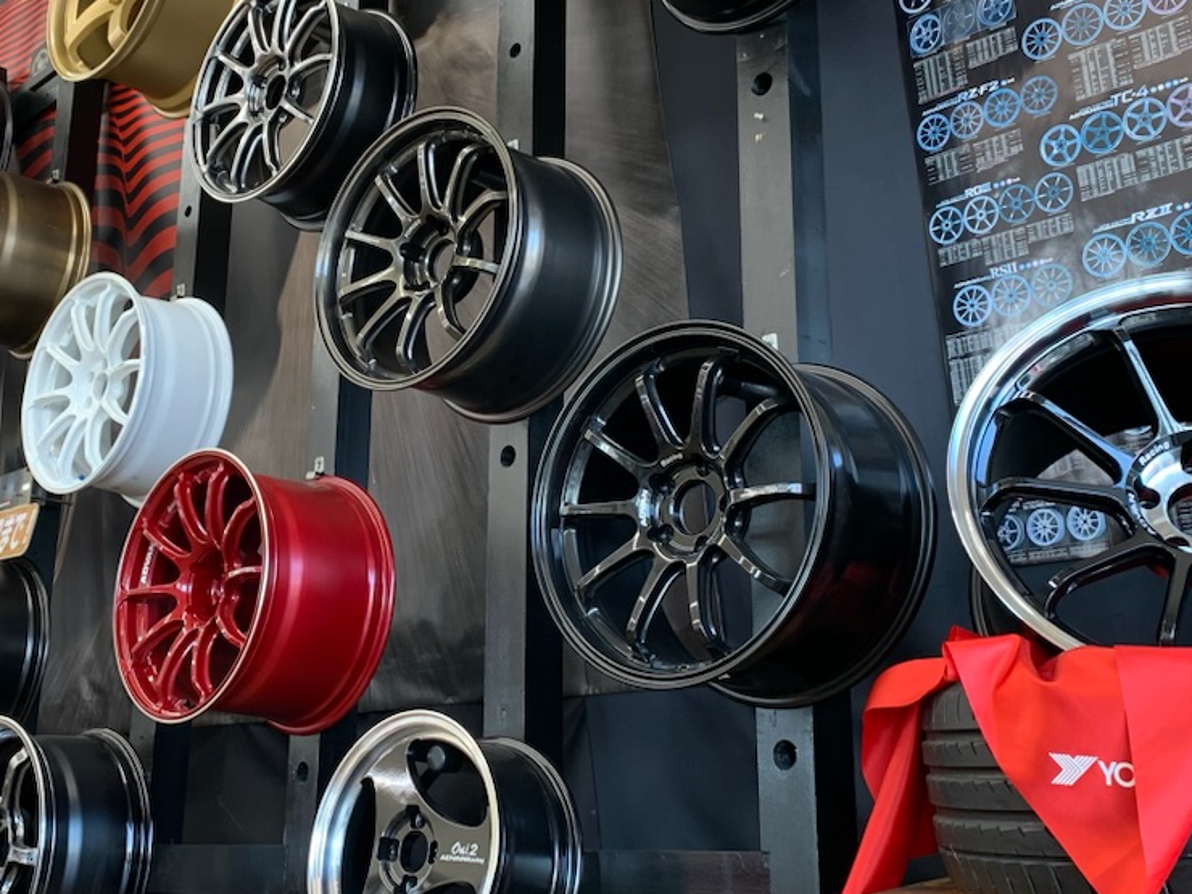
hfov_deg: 41.7
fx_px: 1550
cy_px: 385
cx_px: 430
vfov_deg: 32.1
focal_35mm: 45
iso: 64
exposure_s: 1/50
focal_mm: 4.25
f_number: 1.8
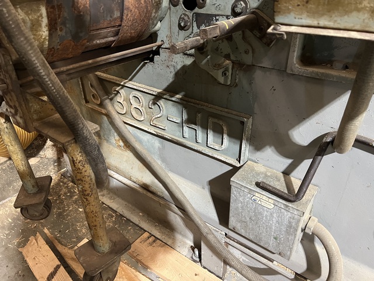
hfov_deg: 67.3
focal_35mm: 26
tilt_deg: -31.6
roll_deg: +1.1
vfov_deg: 53.1
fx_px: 281
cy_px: 140
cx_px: 187
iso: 500
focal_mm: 5.7
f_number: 1.5
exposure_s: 1/40
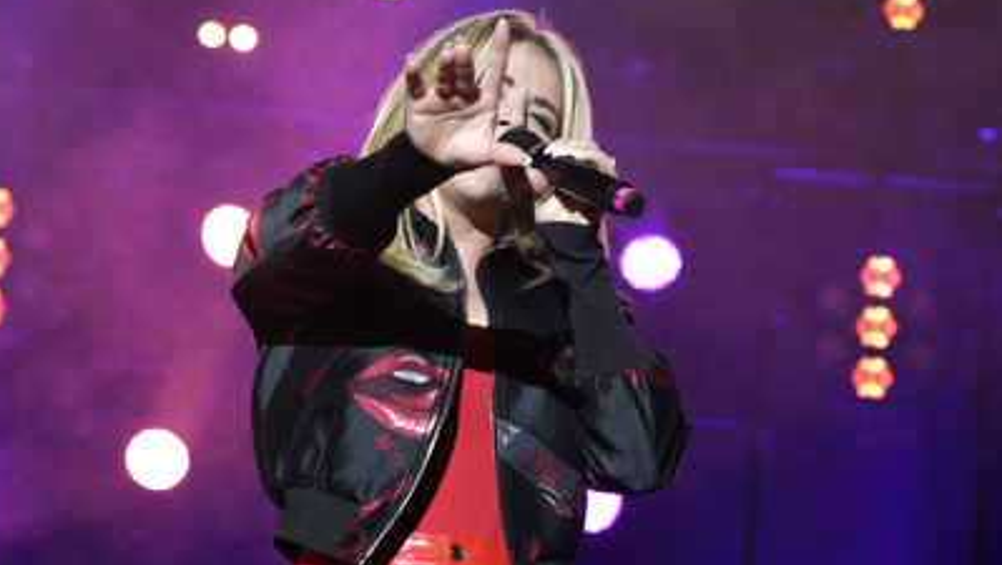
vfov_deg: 13.3
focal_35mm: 91
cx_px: 498
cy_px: 264
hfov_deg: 23.4
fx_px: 2419
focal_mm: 77
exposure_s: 1/200
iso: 2000
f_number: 4.5
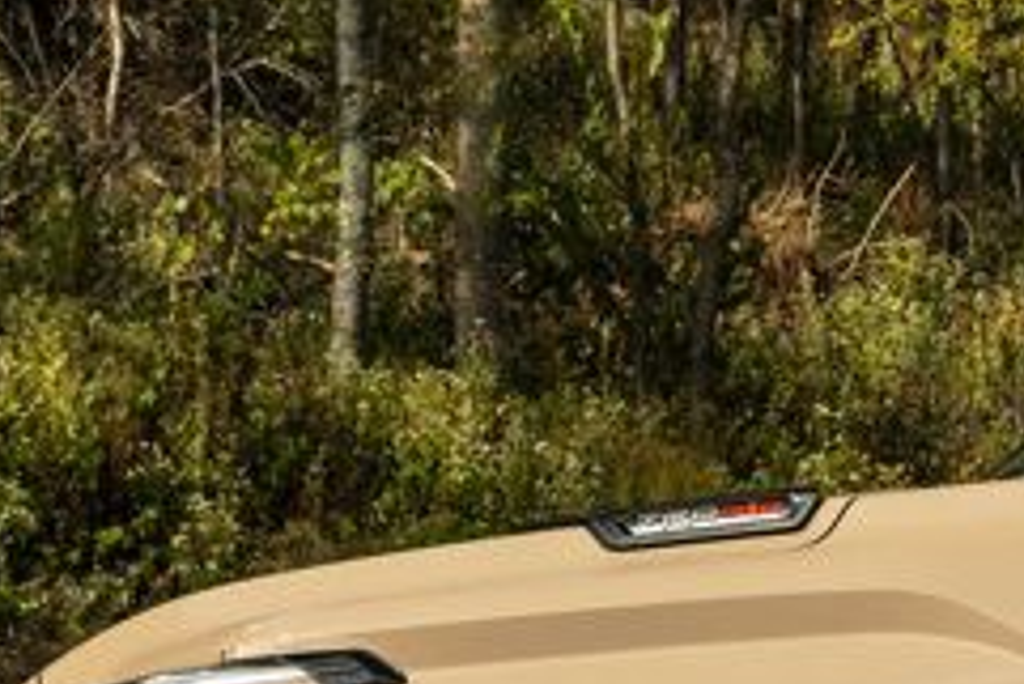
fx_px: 4383
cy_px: 826
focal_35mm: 154
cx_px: 629
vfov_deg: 8.8
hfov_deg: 13.3
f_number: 10
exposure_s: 1/500
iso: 800
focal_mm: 58
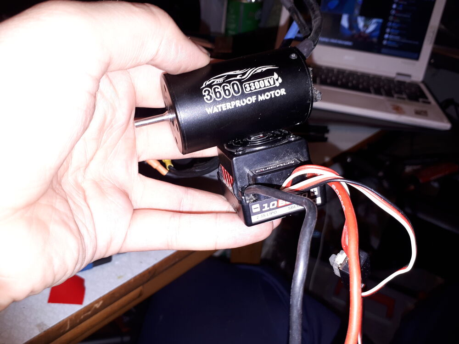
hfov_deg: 65.3
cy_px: 172
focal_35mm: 27
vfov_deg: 51.4
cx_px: 230
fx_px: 358
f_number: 1.9
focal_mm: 3.6
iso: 40
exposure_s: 1/33
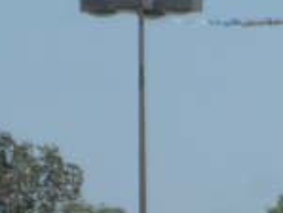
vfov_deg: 2.1
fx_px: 5850
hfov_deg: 2.8
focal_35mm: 715
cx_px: 560
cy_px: 487
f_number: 4.6
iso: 80
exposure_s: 1/750
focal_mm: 17
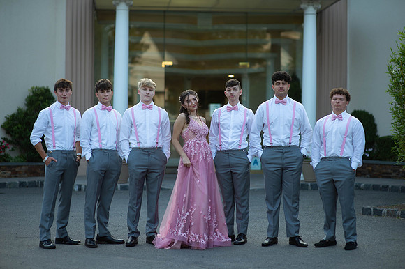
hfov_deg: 23.9
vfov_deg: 16.1
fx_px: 956
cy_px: 134
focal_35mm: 85
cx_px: 202
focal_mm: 85
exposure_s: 1/1000
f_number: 2
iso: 250
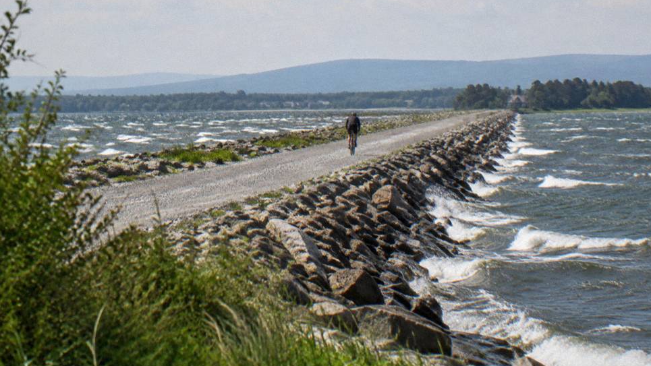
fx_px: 656
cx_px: 337
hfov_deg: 52.8
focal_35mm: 38
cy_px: 162
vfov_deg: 31.2
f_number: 10
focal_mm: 35
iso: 100
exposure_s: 1/160
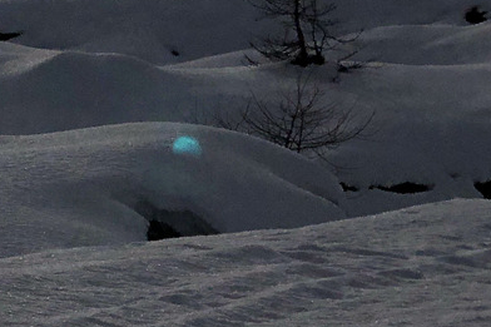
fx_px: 3013
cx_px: -338
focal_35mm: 221
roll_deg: -2.6
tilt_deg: +3.8
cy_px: -269
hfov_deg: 9.0
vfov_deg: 6.1
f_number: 2.4
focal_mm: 6
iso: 32
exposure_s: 1/50000
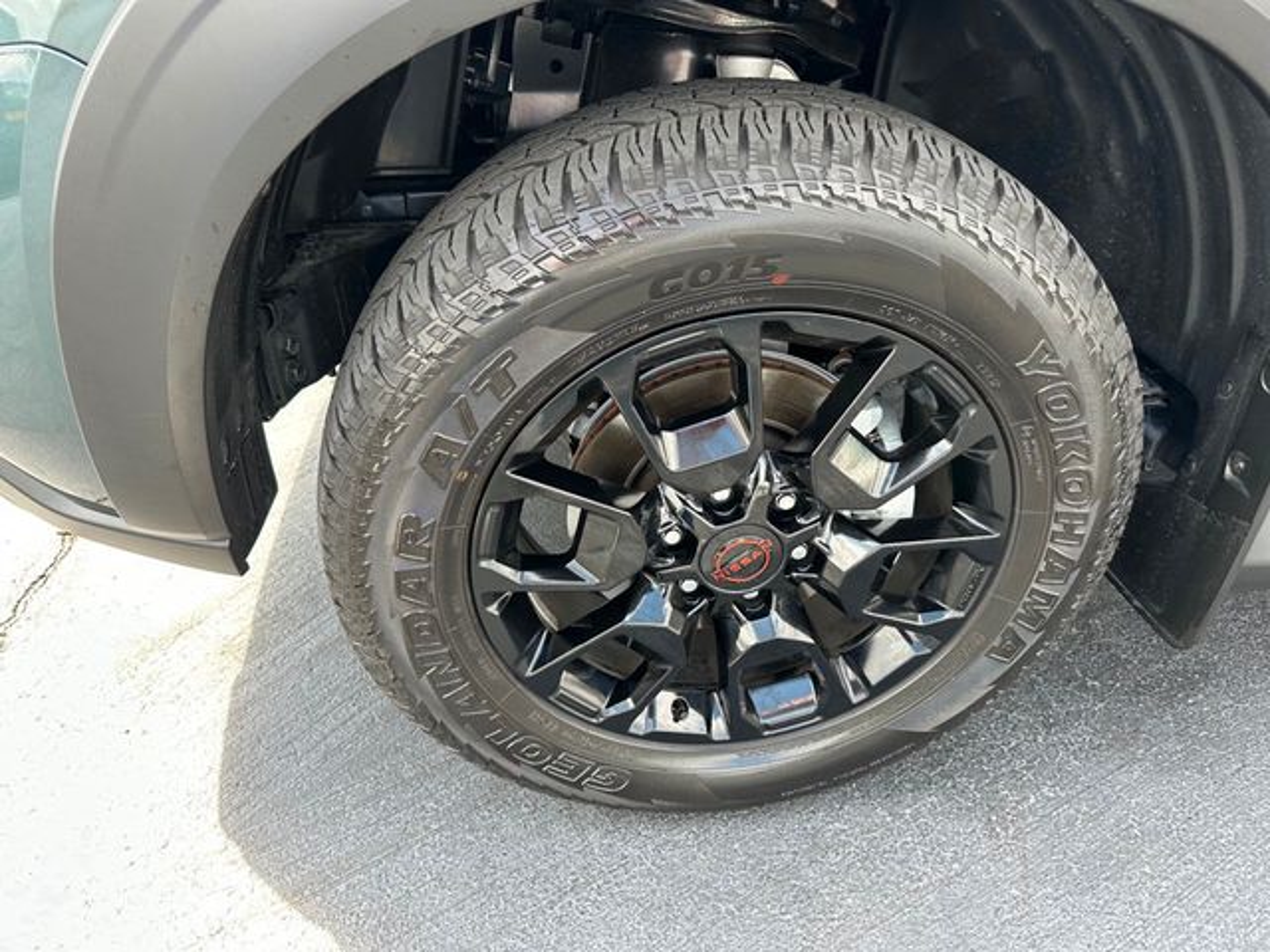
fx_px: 881
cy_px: 476
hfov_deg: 71.6
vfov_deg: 56.8
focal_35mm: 24
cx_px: 635
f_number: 1.78
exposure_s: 1/130
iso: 64
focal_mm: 6.86
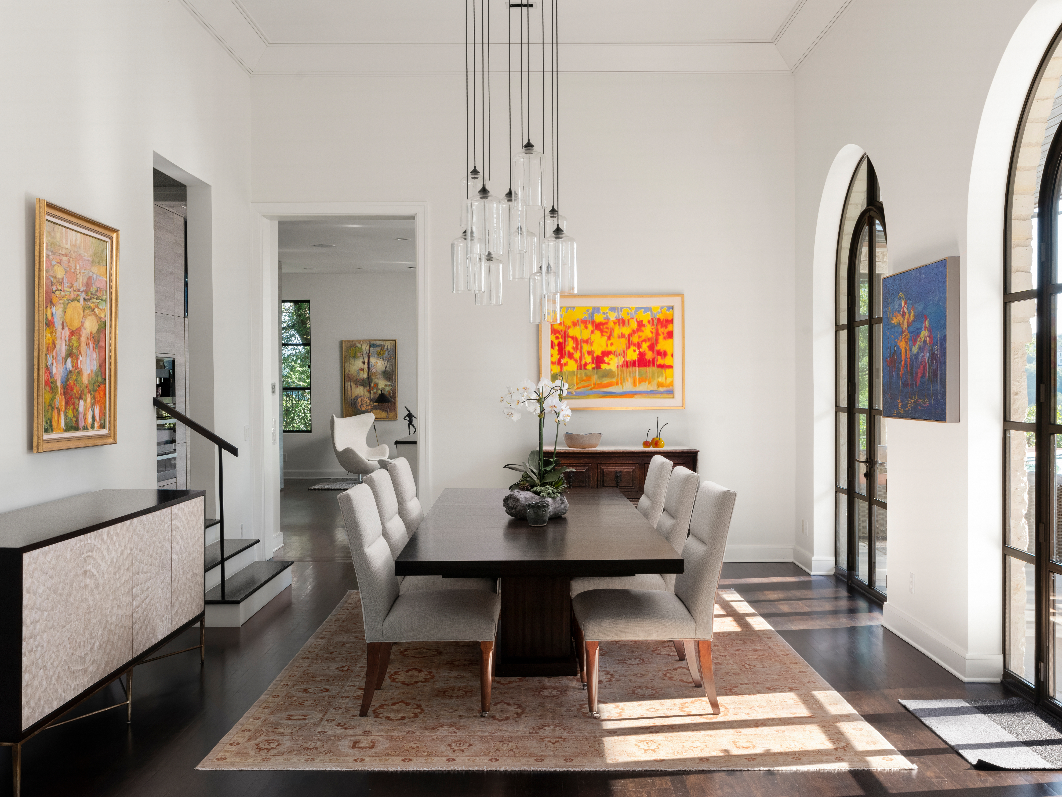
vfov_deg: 39.7
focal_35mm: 36
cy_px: 398
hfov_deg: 51.4
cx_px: 531
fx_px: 1104
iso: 320
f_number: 18
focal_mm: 45
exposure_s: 1
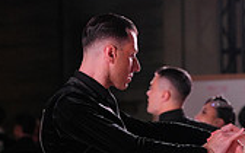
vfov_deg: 3.4
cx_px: 228
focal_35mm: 387
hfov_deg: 5.4
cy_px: 272
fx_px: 2584
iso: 1000
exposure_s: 1/400
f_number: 4
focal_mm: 110
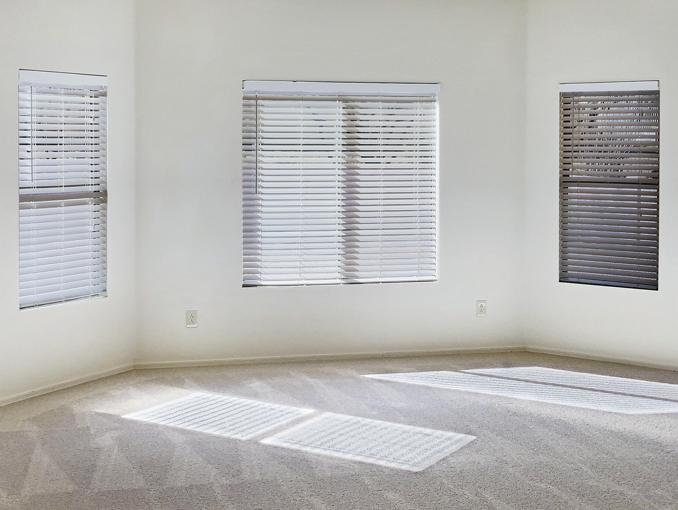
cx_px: 344
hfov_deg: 39.6
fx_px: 941
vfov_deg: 30.3
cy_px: 271
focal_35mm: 48
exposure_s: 1/446
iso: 16
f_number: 1.8
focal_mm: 3
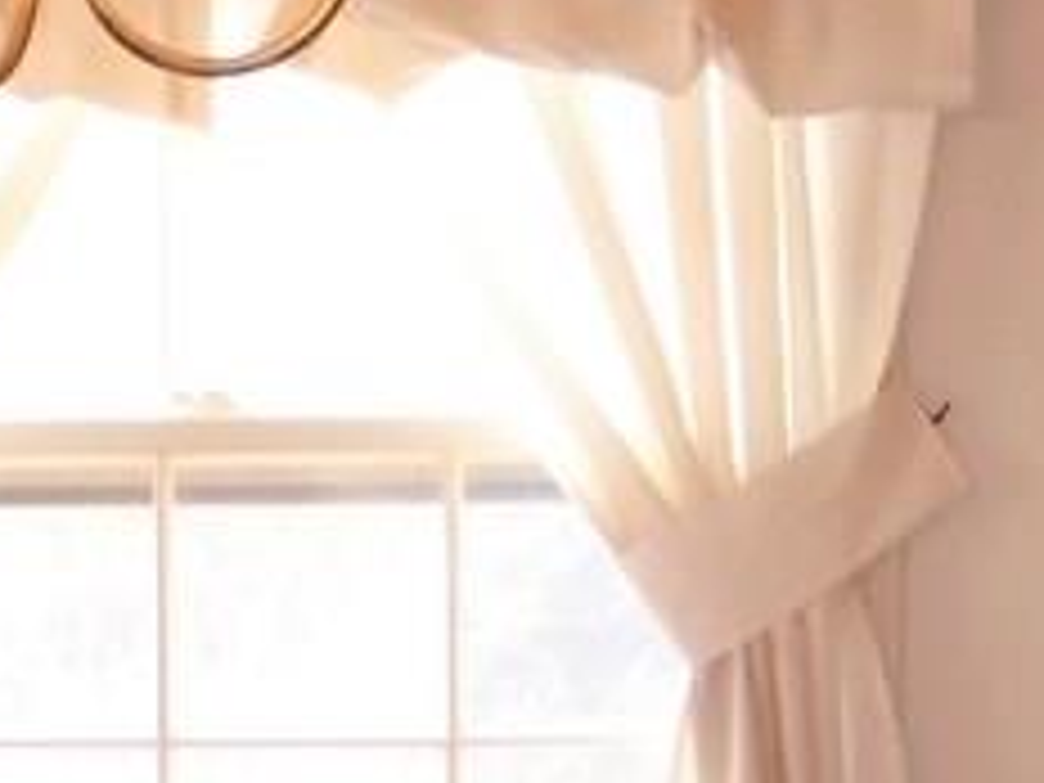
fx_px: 5730
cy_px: 1076
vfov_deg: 7.7
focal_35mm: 190
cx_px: 230
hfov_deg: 10.4
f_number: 4.5
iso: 320
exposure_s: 1/50
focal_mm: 7.8
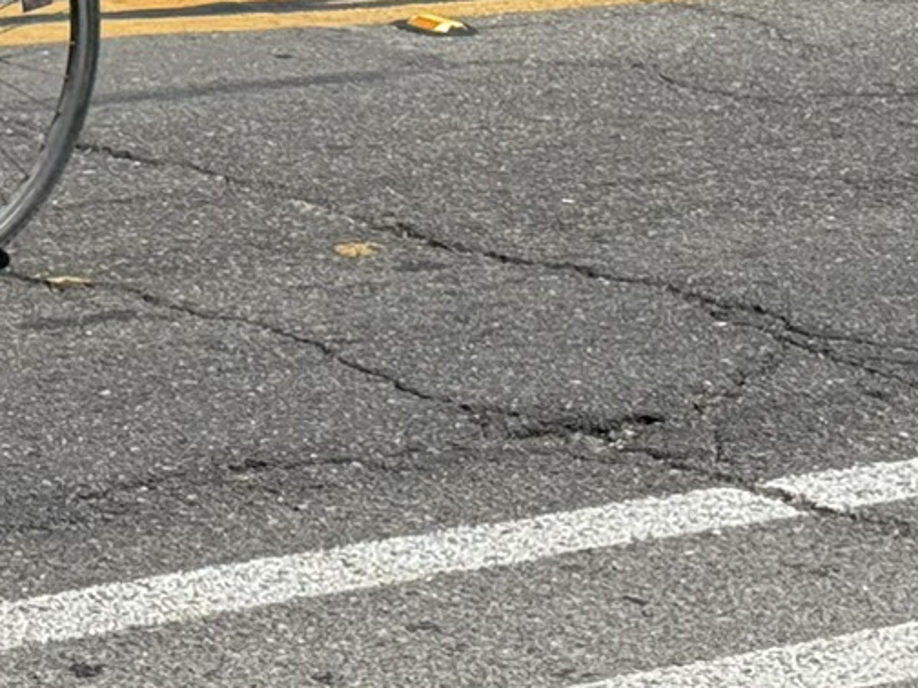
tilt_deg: -2.6
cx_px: 270
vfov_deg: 7.4
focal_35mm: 195
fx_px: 5171
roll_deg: -1.6
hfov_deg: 10.1
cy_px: -495
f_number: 1.78
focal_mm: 6.76
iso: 64
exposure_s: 1/3096
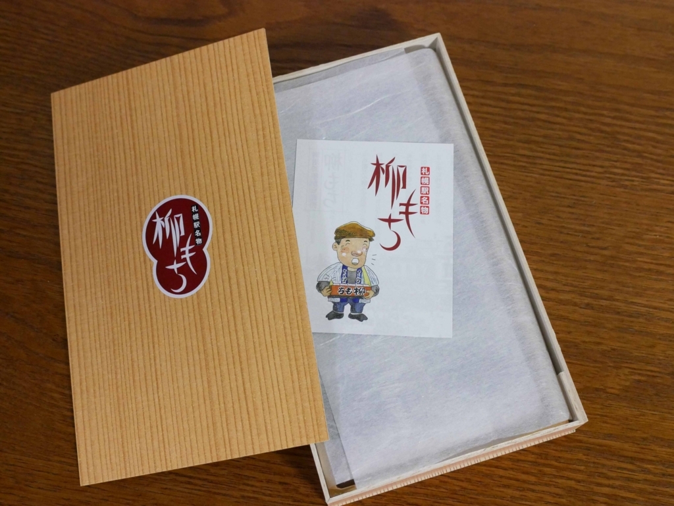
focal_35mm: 50
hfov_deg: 38.2
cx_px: 337
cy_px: 253
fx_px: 974
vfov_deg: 29.1
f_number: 4.9
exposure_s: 1/100
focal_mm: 25
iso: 3200
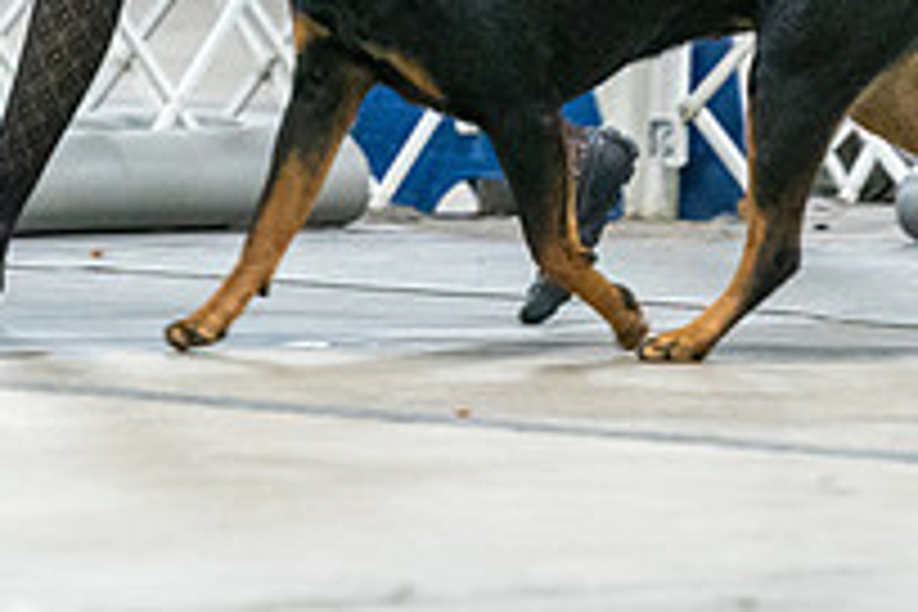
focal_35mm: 568
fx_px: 14483
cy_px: -245
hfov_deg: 3.6
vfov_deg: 2.4
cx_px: 351
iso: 6400
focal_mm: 200
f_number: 3.2
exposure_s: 1/250
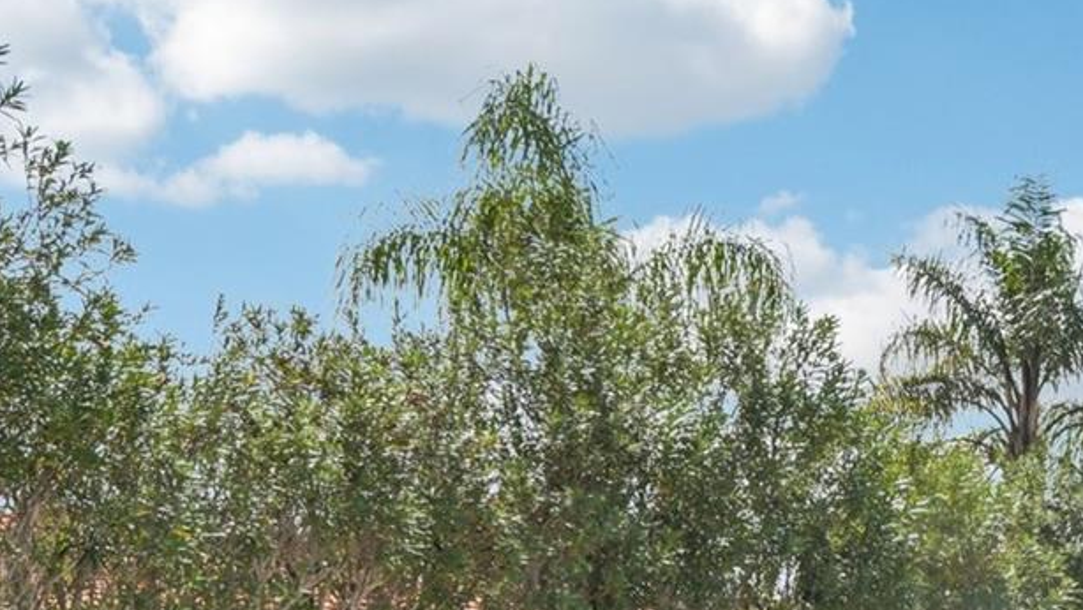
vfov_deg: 19.4
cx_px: 1012
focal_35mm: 60
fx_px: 1724
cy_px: 647
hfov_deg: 32.8
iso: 400
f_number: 8
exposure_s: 1/2000
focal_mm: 22
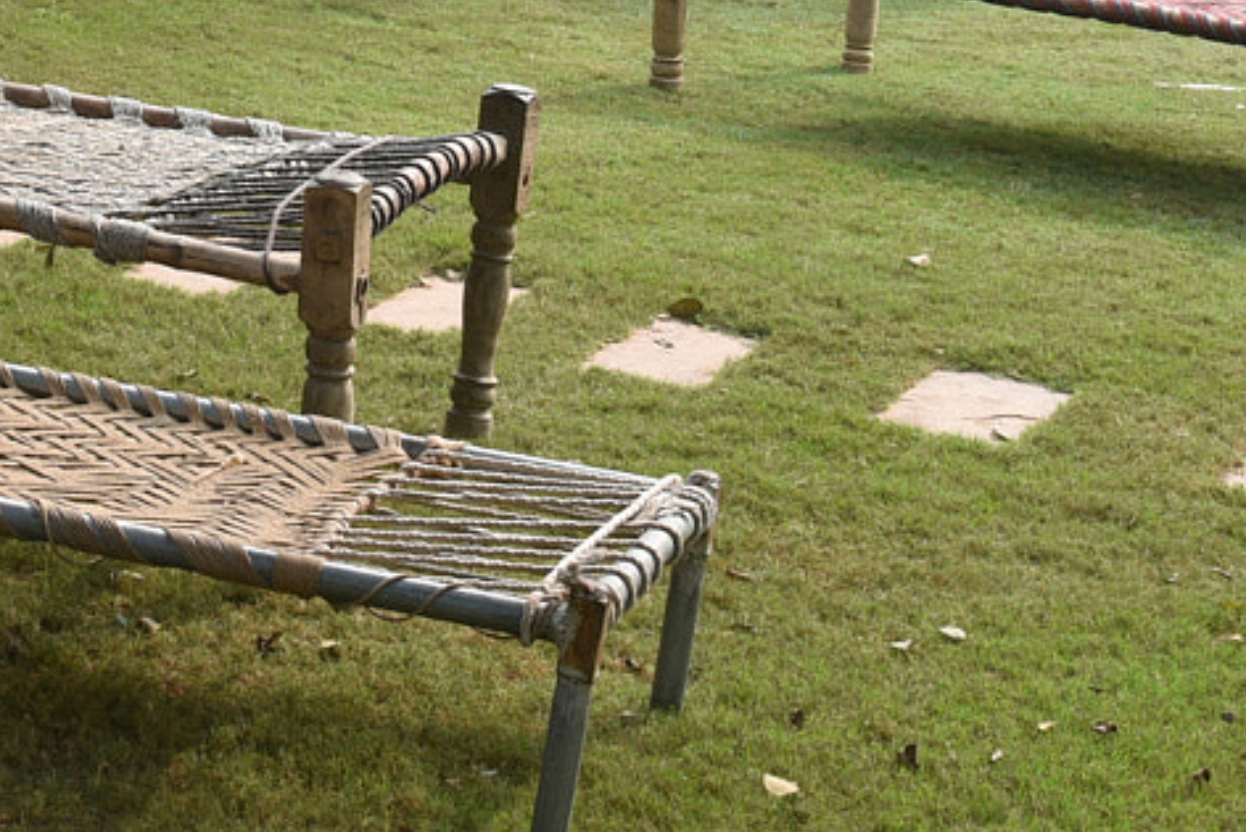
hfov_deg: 18.3
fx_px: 3635
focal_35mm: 105
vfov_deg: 12.6
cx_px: -306
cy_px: -314
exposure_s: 1/250
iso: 400
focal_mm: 31
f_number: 8
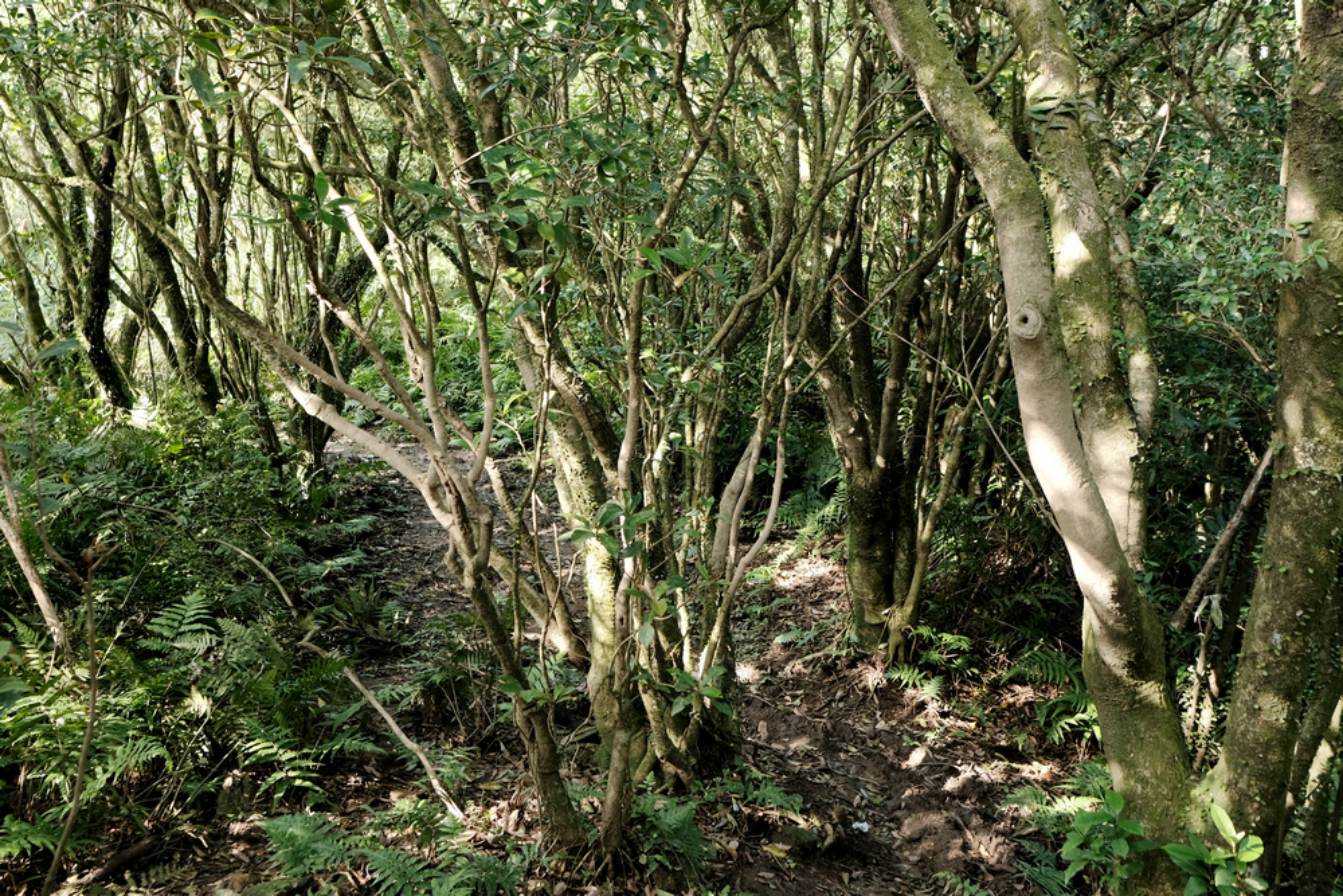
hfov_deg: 54.4
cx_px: 672
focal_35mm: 35
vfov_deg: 37.9
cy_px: 448
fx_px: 1306
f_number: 4
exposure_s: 1/45
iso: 250
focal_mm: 23
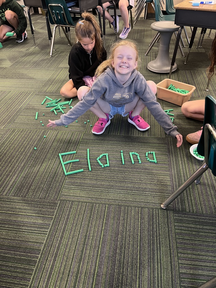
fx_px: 216
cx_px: 108
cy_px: 144
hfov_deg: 53.1
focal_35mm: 26
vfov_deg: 67.3
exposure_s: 1/60
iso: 160
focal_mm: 5.1
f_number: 1.6
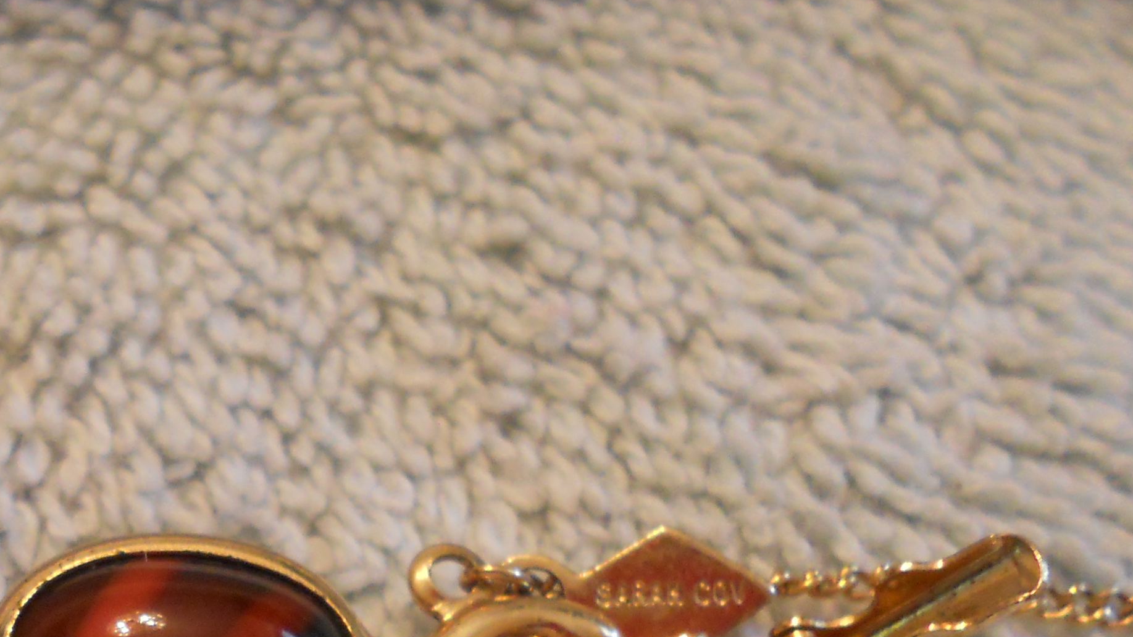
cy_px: 781
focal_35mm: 76
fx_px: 2283
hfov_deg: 26.9
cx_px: 109
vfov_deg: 15.3
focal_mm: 5.8
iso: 320
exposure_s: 1/30
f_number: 3.5
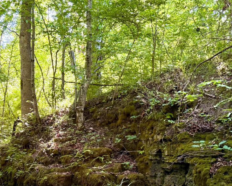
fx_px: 337
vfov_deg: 29.5
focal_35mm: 49
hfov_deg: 37.4
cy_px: 169
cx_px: 70
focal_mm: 6.76
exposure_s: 1/60
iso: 200
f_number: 1.78
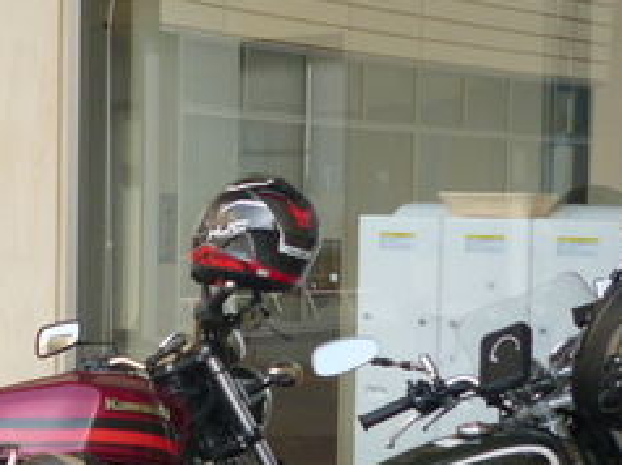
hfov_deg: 19.1
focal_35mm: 96
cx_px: -156
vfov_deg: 15.4
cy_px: 249
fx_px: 1723
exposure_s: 1/400
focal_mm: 5
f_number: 3.1
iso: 100
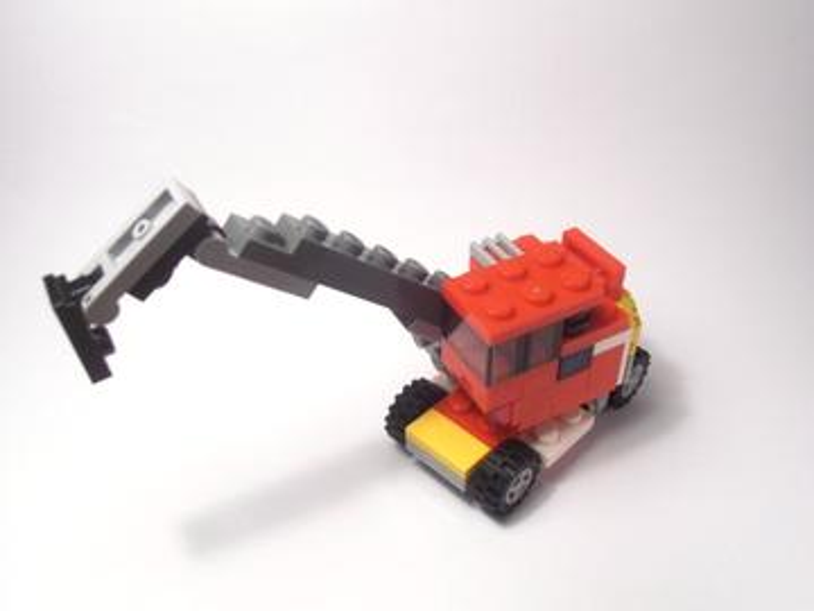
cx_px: 407
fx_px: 870
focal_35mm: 37
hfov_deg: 50.1
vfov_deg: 38.7
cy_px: 306
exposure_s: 1/60
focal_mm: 6.61
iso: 80
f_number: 3.9
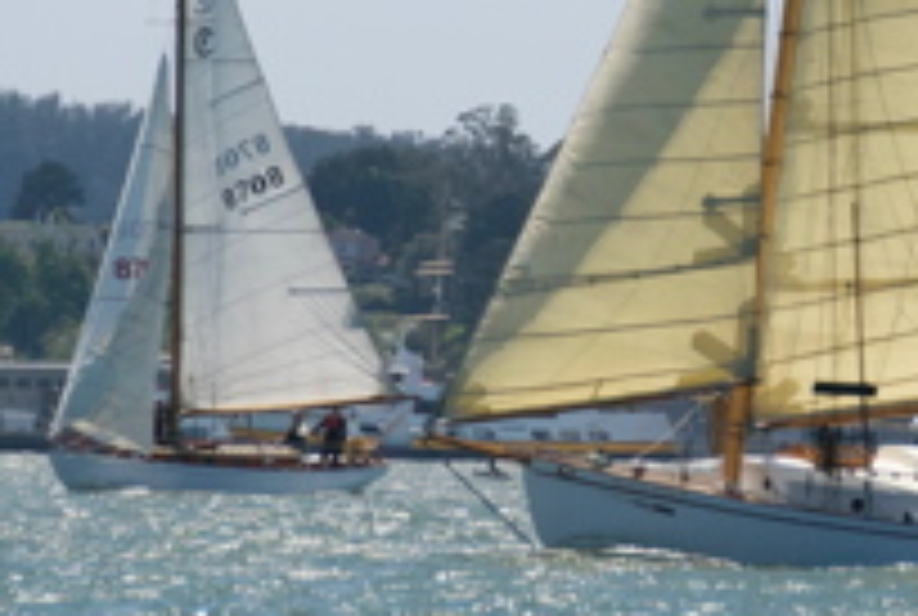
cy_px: 72
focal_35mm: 559
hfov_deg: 3.7
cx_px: 848
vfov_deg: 2.5
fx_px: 14286
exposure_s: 1/4000
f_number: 5.6
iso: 800
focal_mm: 130
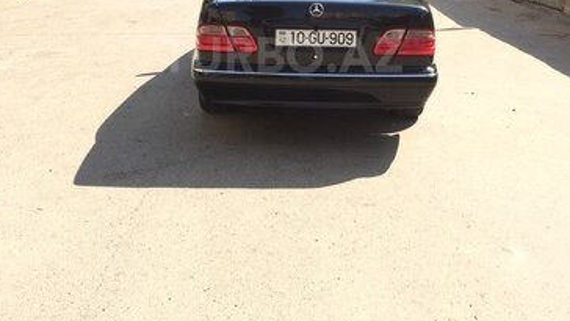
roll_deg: -3.4
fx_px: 650
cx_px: 282
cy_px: 55
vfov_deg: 27.1
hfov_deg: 47.3
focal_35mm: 43
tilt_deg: -9.2
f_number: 2.2
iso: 32
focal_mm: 4.15
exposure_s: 1/1199
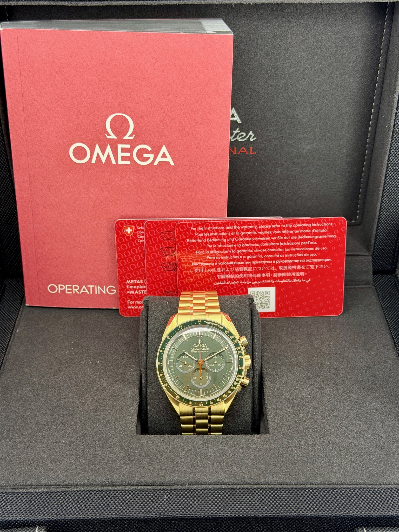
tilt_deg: -33.8
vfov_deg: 39.7
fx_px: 738
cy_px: 266
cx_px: 200
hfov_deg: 30.3
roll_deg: +0.4
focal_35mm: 48
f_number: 1.78
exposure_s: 1/94
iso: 80
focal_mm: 6.76
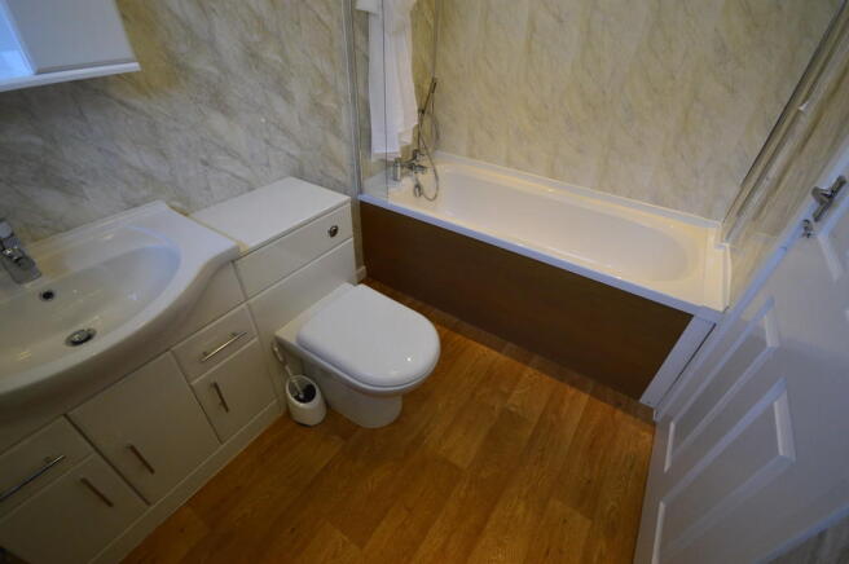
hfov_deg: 100.4
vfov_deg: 77.2
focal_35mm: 15
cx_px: 424
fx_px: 353
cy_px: 282
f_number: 5
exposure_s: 1/60
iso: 800
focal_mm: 10
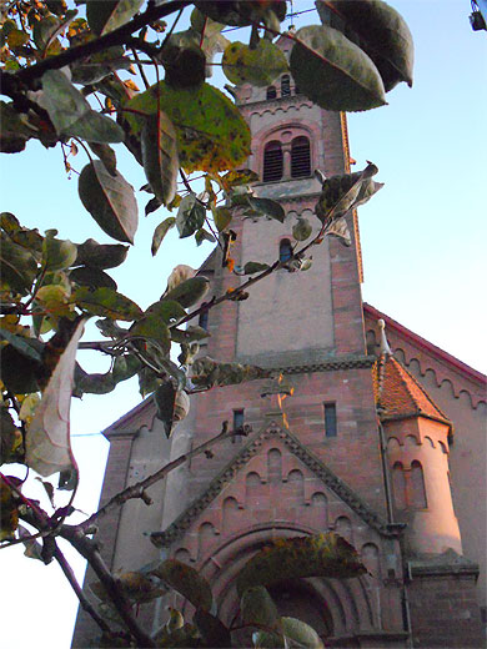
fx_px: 600
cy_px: 324
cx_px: 244
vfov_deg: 56.8
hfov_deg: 44.2
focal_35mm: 32
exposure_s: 1/800
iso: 1600
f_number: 3.5
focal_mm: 5.8
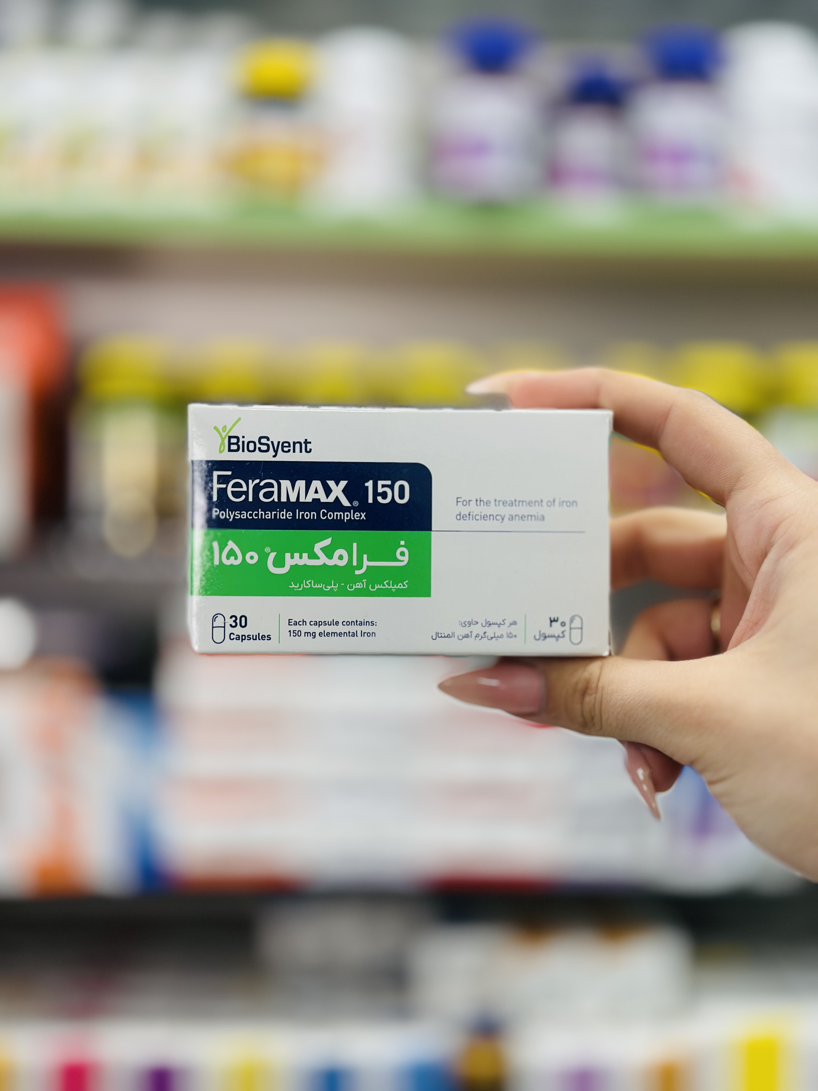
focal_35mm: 48
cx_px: 409
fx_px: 1512
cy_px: 546
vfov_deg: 39.7
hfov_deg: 30.3
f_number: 1.78
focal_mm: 6.86
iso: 100
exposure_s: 1/100
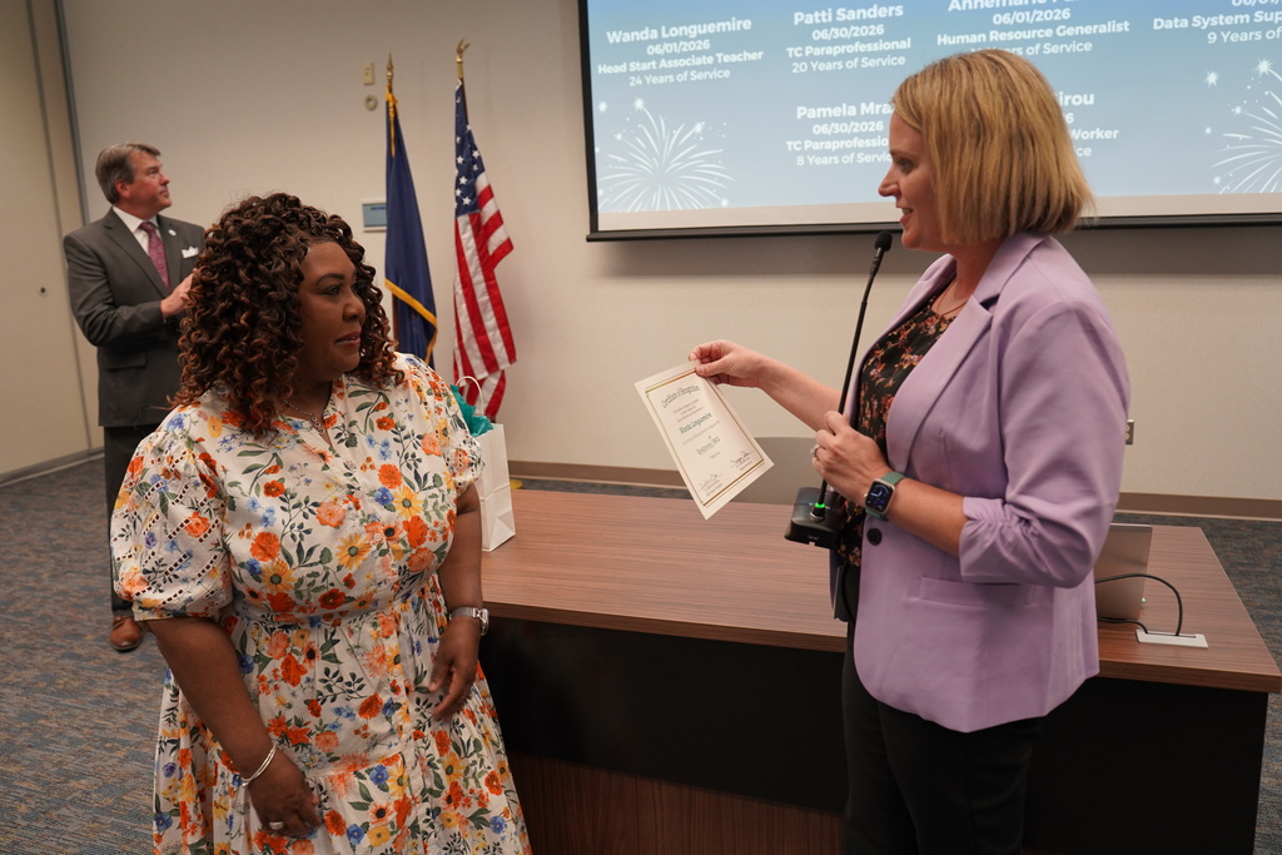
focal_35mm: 28
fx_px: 997
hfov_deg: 65.5
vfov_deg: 46.4
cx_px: 641
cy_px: 428
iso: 1000
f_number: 4
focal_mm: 28
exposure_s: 1/160
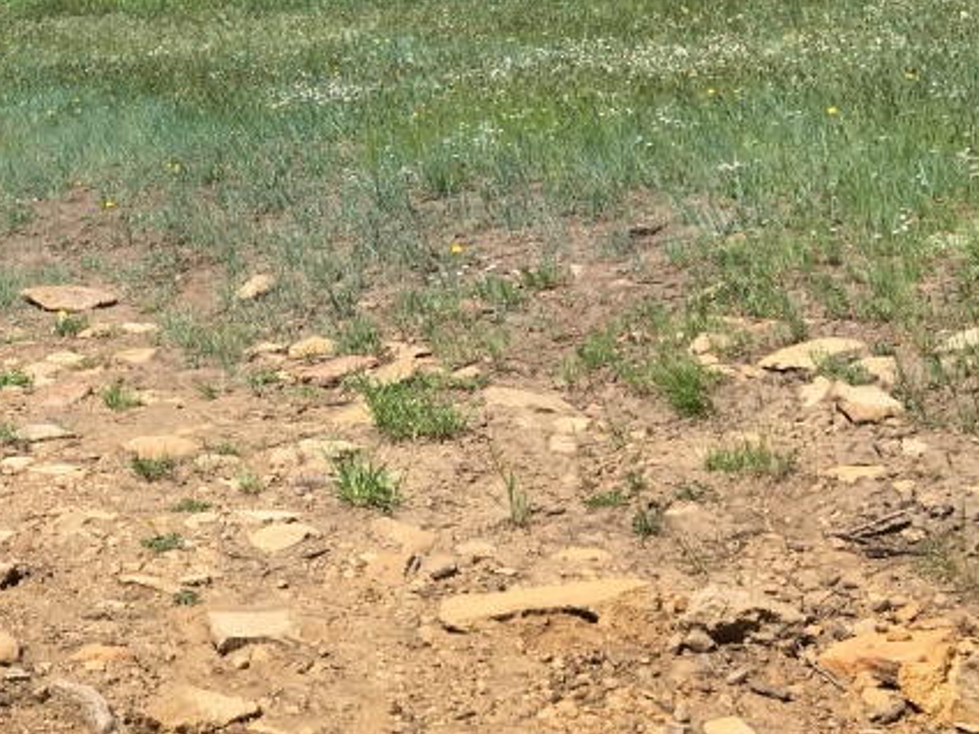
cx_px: -104
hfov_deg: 25.7
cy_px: -42
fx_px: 1980
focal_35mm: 70
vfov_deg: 20.2
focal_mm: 4.15
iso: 25
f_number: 2.2
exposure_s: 1/855
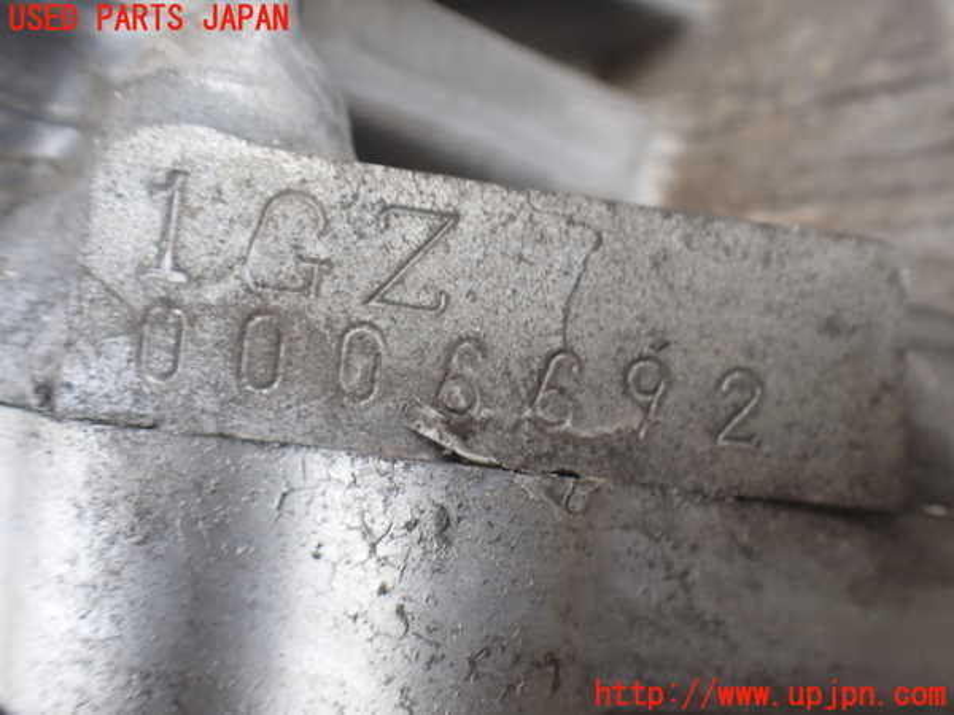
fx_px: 827
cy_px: 358
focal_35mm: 30
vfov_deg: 46.8
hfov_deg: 60.0
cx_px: 477
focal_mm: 5.4
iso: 125
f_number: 2.3
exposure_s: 1/125
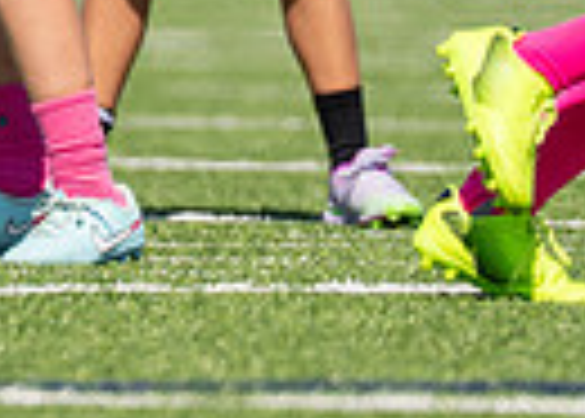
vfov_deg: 1.0
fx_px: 23439
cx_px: 54
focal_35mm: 1410
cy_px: -467
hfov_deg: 1.4
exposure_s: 1/5000
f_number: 2.8
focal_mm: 200
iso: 200
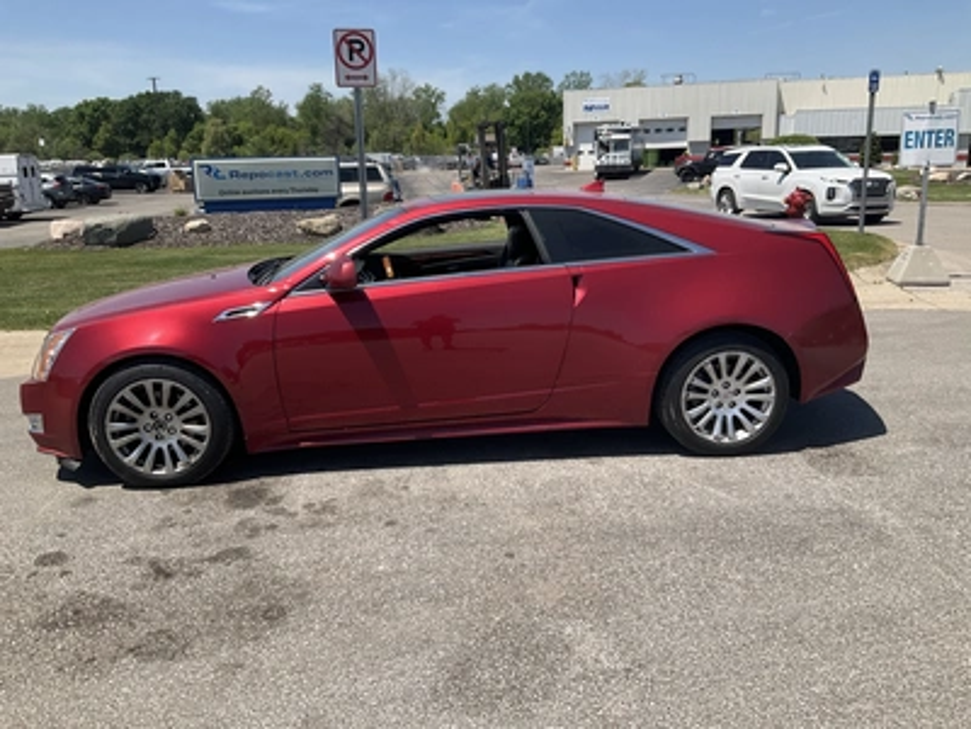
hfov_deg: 61.7
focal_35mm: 29
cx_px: 486
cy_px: 364
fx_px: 813
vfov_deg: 48.2
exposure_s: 1/1577
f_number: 1.8
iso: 25
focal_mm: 3
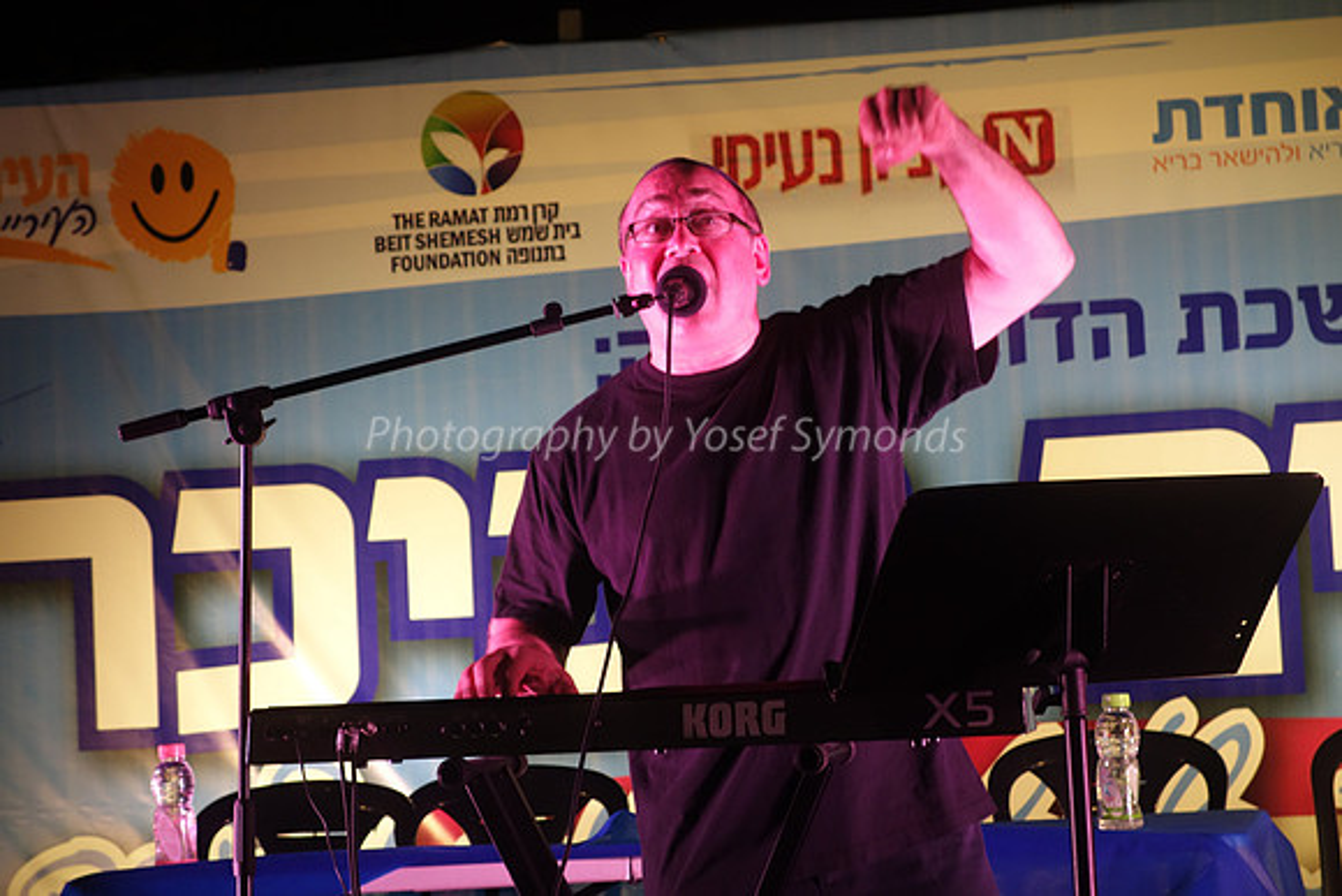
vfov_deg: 13.7
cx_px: 671
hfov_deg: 20.4
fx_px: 3728
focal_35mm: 100
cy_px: 448
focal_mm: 37.1
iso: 640
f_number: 4.9
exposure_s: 1/125
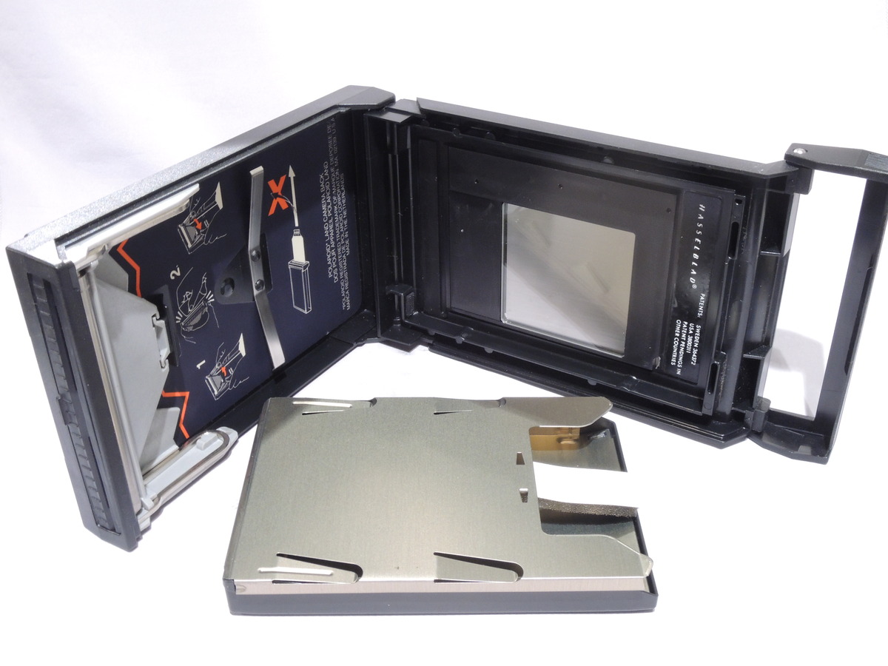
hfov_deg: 46.8
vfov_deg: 36.0
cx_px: 444
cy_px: 333
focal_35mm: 40
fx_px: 1026
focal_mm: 7.2
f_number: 6.6
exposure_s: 1/20
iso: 400
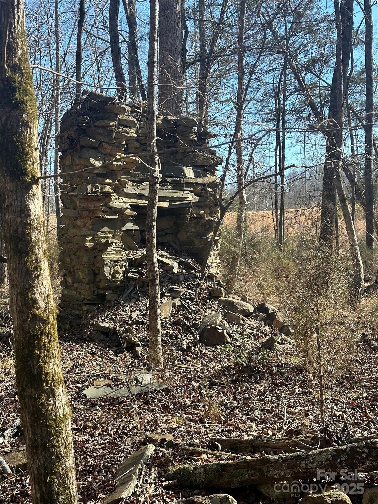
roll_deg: +1.1
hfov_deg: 30.3
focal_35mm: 48
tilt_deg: +0.7
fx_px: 699
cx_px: 189
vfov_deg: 39.7
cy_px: 252
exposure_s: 1/1199
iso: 64
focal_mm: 6.86
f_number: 1.78
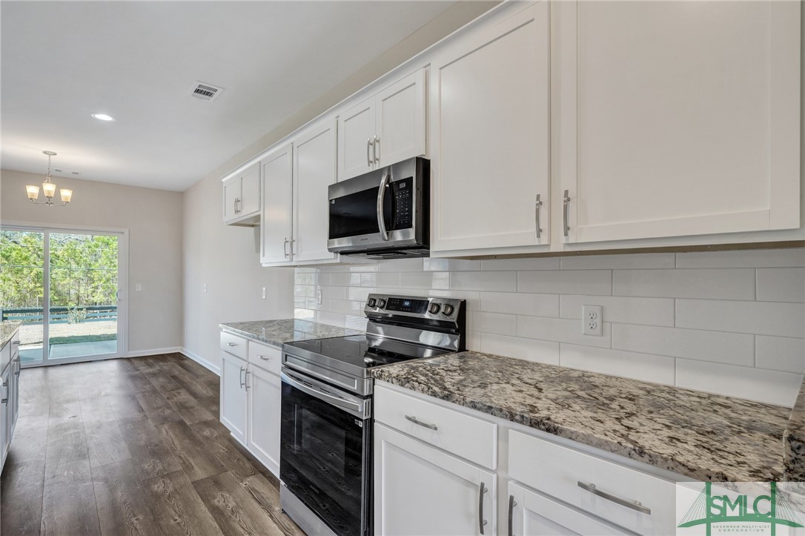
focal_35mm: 17
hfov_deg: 93.3
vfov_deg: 70.4
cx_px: 402
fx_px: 380
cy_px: 268
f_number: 10
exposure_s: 1/3.33
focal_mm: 17
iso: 100
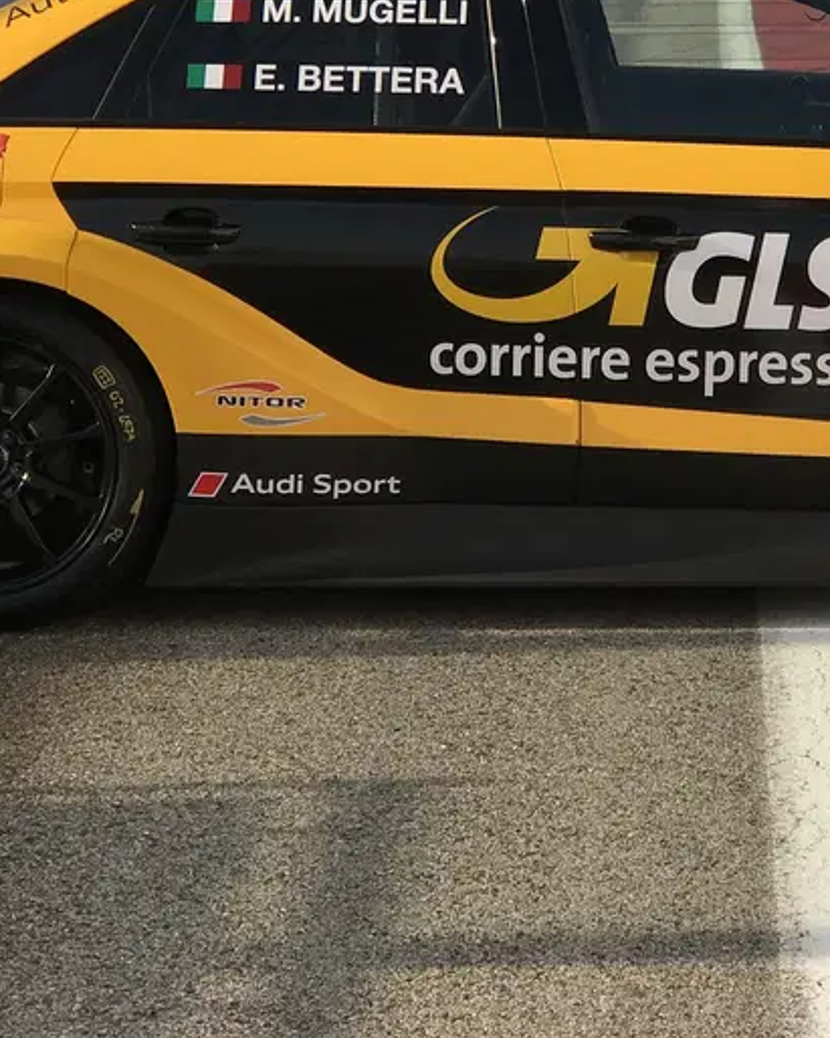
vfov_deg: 14.7
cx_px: 616
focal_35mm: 130
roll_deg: -0.5
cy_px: 153
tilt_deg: -6.6
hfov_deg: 11.8
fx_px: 3993
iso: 20
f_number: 2.8
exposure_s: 1/791
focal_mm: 6.6
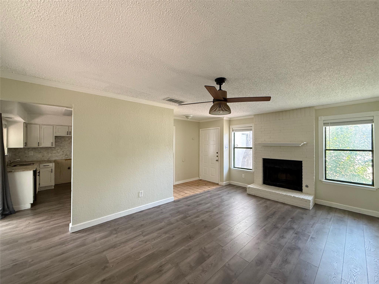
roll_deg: -0.1
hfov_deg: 102.1
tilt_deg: +0.9
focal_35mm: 14
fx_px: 153
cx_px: 190
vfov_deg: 85.7
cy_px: 142
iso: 500
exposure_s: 1/60
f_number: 2.2
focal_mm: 2.22
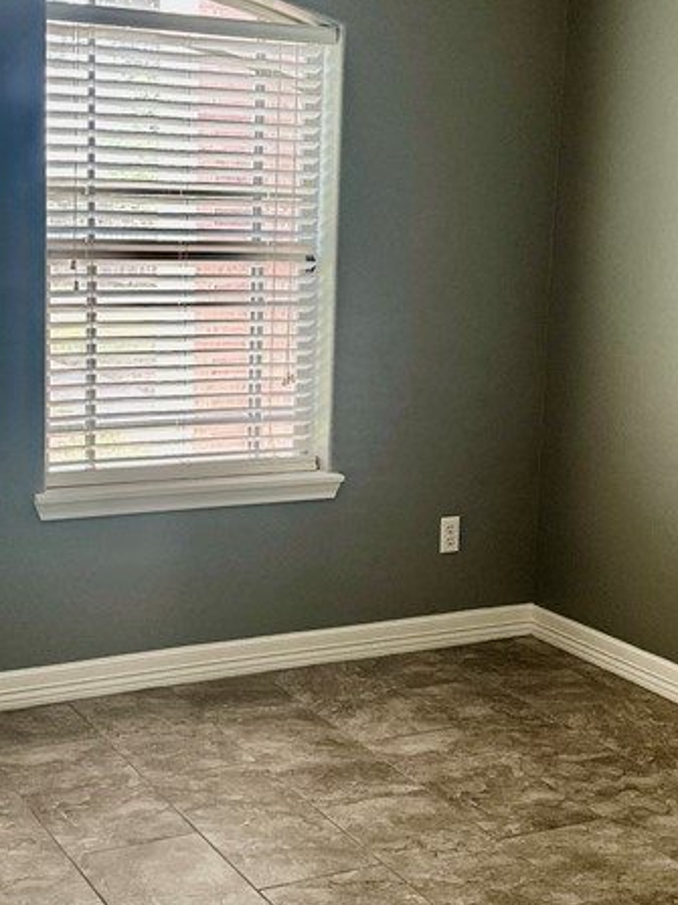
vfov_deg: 34.9
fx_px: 1437
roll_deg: -4.0
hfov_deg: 26.5
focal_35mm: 55
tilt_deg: -5.8
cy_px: 375
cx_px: 273
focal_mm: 6.86
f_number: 1.78
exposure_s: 1/60
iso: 250
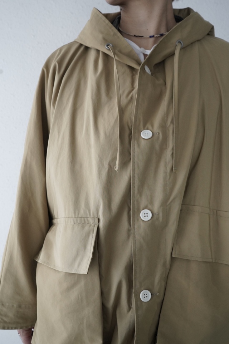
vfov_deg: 63.7
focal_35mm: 29
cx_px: 114
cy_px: 172
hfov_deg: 44.9
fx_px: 277
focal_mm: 29
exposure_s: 1/100
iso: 5000
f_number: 6.3
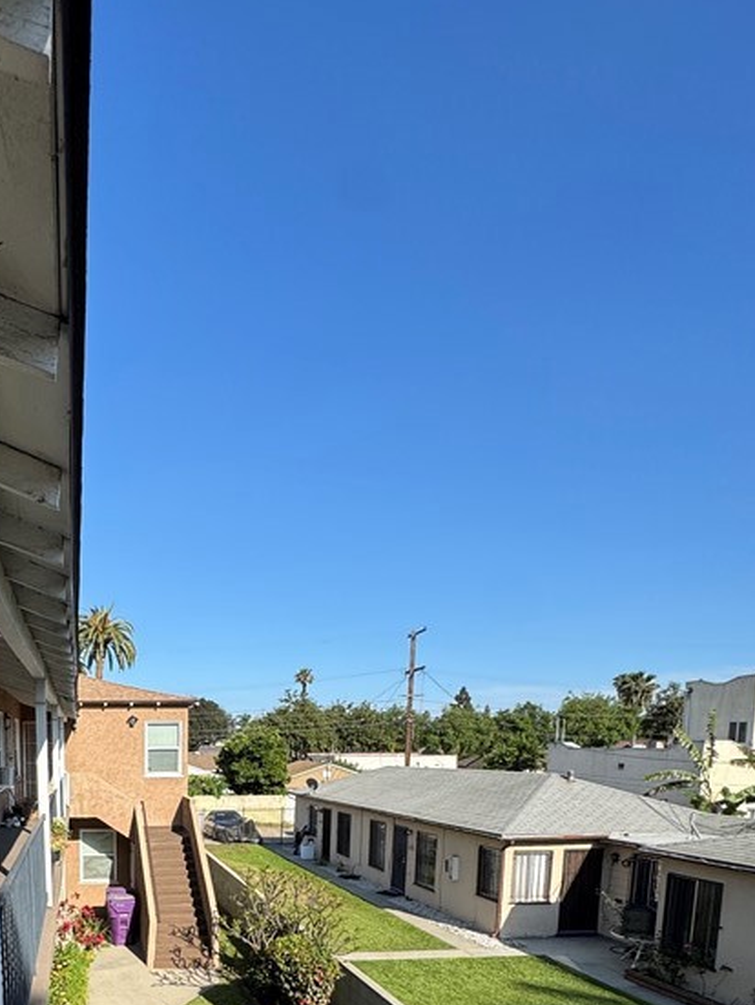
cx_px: 119
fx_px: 755
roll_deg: +1.5
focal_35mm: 26
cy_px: 854
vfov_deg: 59.8
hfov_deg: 49.0
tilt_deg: -9.2
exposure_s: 1/1709
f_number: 2.2
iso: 50
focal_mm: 2.22
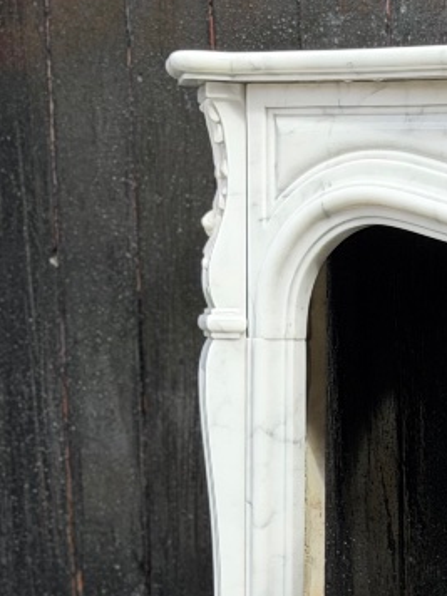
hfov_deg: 8.8
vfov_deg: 12.0
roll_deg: -0.3
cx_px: 752
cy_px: 621
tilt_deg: -7.6
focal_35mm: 162
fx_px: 2789
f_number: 1.78
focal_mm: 6.76
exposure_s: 1/987
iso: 80
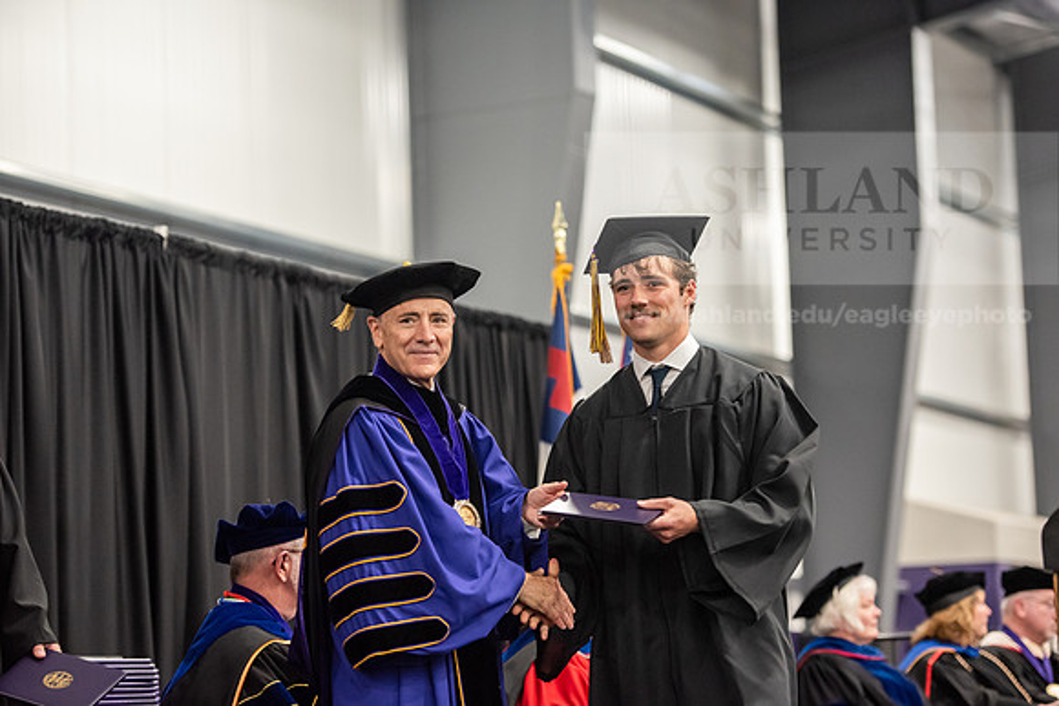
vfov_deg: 13.0
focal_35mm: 105
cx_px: 530
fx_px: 3089
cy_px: 353
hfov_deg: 19.5
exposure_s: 1/200
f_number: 3.2
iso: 2500
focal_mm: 105
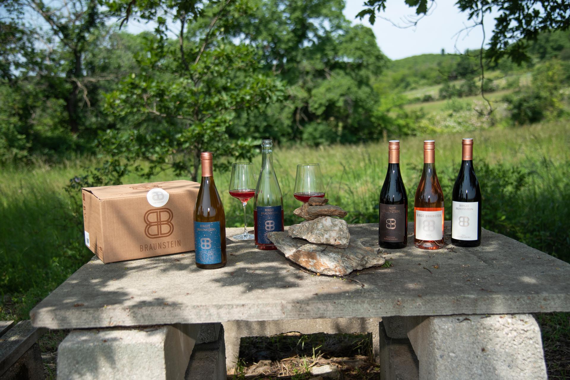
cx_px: 285
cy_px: 190
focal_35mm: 38
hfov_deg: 50.7
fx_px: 602
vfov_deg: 35.1
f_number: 4
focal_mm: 38
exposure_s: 1/640
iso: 100
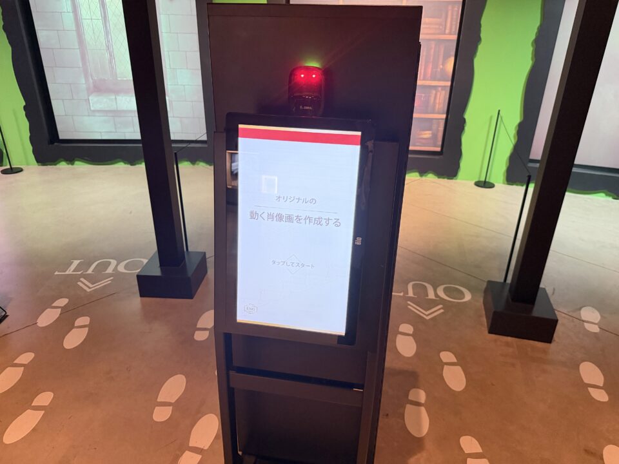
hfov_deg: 71.6
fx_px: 429
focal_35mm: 24
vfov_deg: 56.8
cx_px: 310
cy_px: 232
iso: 800
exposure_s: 1/37
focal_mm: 6.76
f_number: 1.78
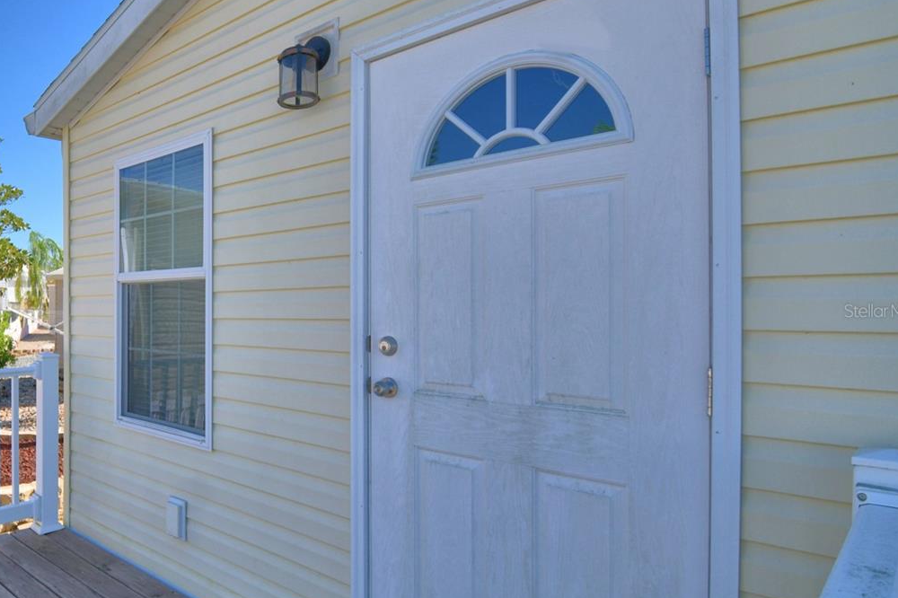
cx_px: 206
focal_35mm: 24
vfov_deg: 53.1
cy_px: 311
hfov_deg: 68.1
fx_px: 598
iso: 100
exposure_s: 1/1000
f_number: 4.5
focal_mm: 10
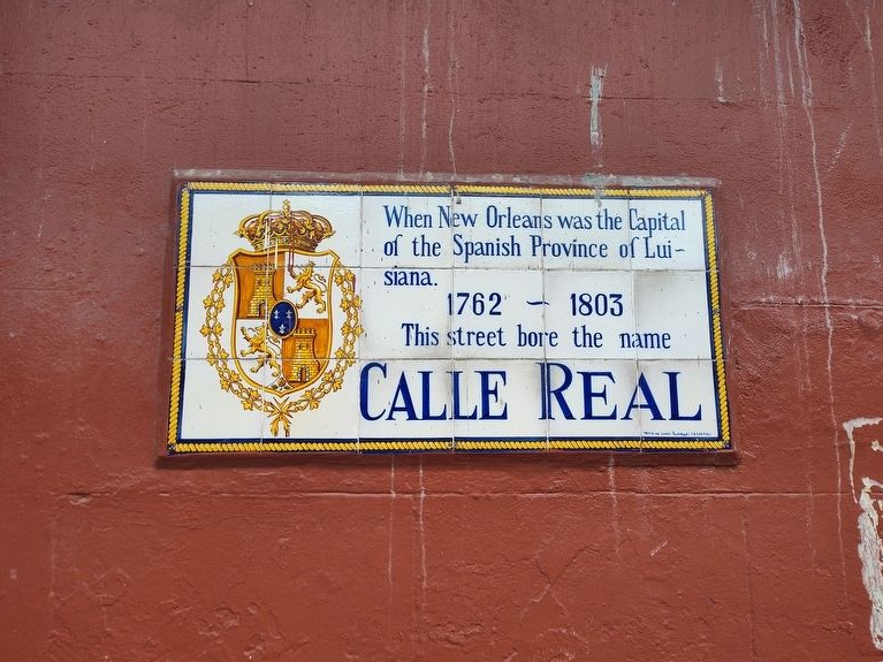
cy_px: 342
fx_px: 612
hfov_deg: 71.6
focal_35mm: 24
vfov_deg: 56.8
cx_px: 439
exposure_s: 1/234
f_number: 1.8
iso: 100
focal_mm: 5.56
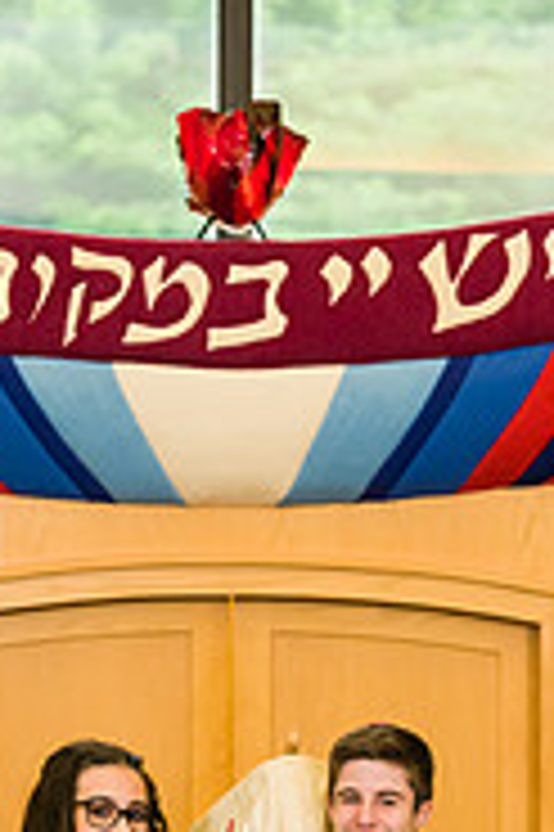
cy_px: 414
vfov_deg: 7.6
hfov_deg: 5.0
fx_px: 6313
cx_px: 248
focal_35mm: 273
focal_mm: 112
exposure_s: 1/200
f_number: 5.6
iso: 1250
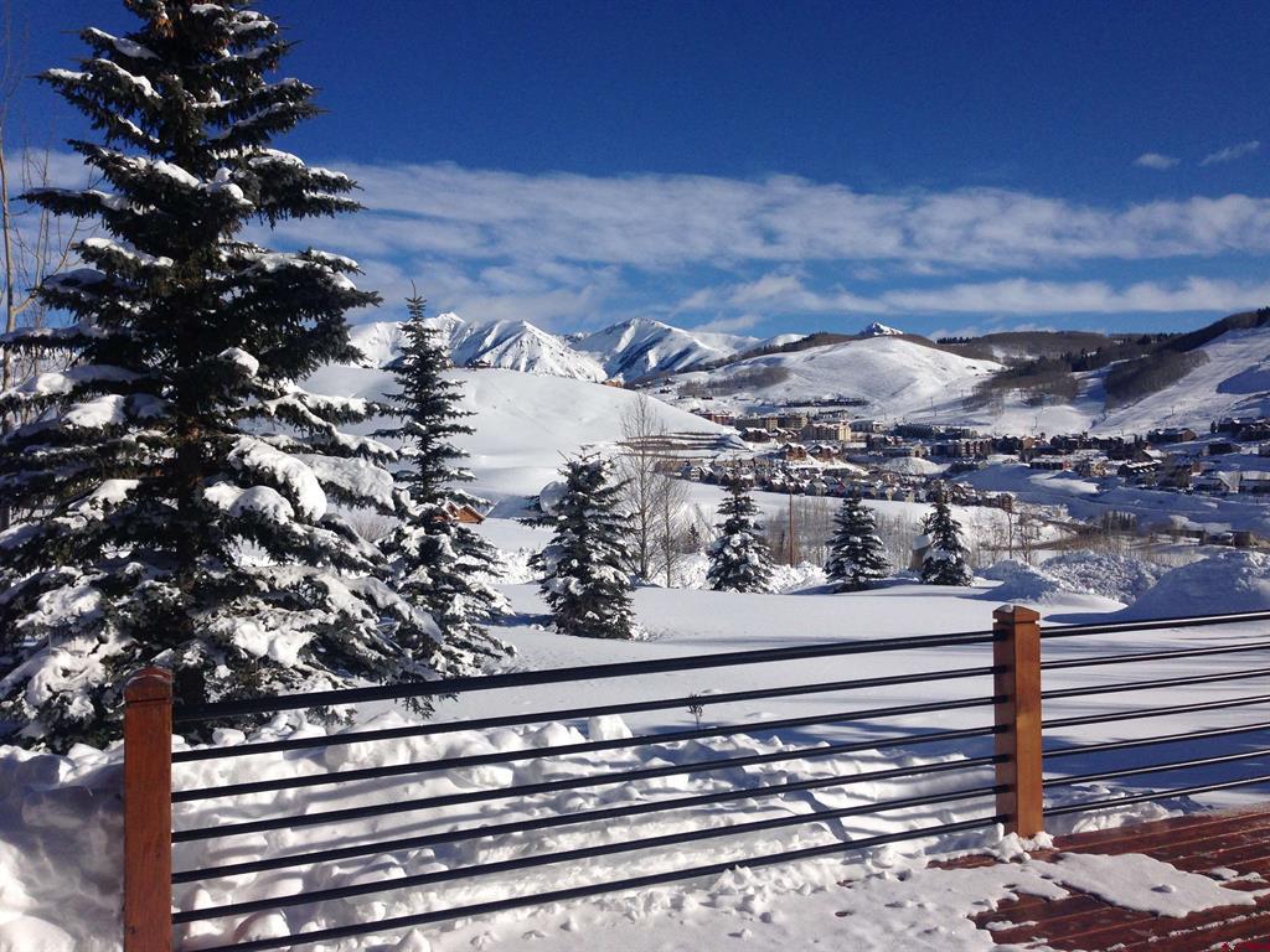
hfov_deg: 55.4
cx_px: 635
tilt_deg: -2.5
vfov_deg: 42.9
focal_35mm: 33
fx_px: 1211
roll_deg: +0.0
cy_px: 476
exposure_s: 1/4926
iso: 50
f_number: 2.4
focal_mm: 4.12
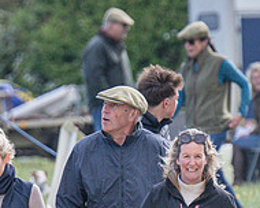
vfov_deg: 1.1
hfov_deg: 1.4
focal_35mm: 1428
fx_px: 10988
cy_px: 199
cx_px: 37
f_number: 4
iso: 800
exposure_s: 1/3200
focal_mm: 260
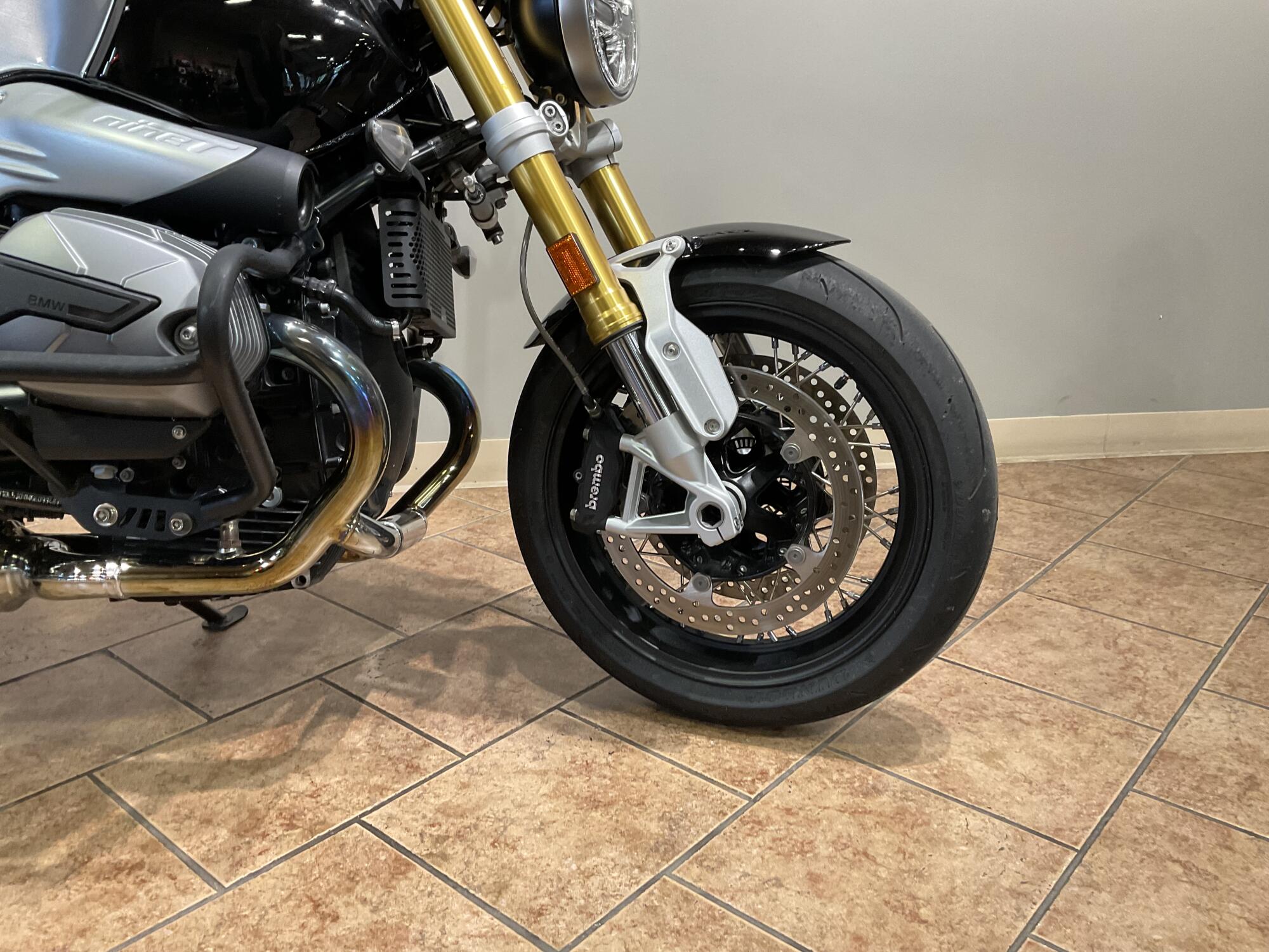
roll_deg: -0.5
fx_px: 1063
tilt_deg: -18.1
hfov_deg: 61.7
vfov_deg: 48.2
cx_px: 634
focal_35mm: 29
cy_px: 476
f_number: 1.8
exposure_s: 1/60
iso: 100
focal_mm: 3
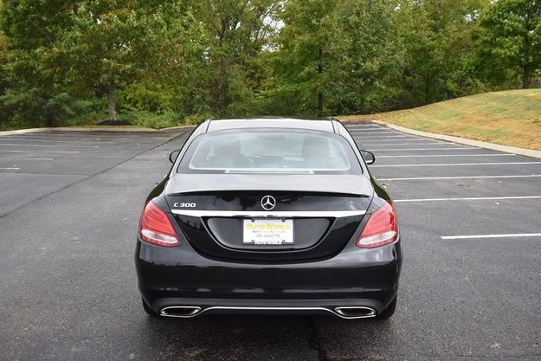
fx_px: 646
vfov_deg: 31.2
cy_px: 180
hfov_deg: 45.4
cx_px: 275
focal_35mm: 43
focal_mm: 28
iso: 400
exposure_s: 1/250
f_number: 5
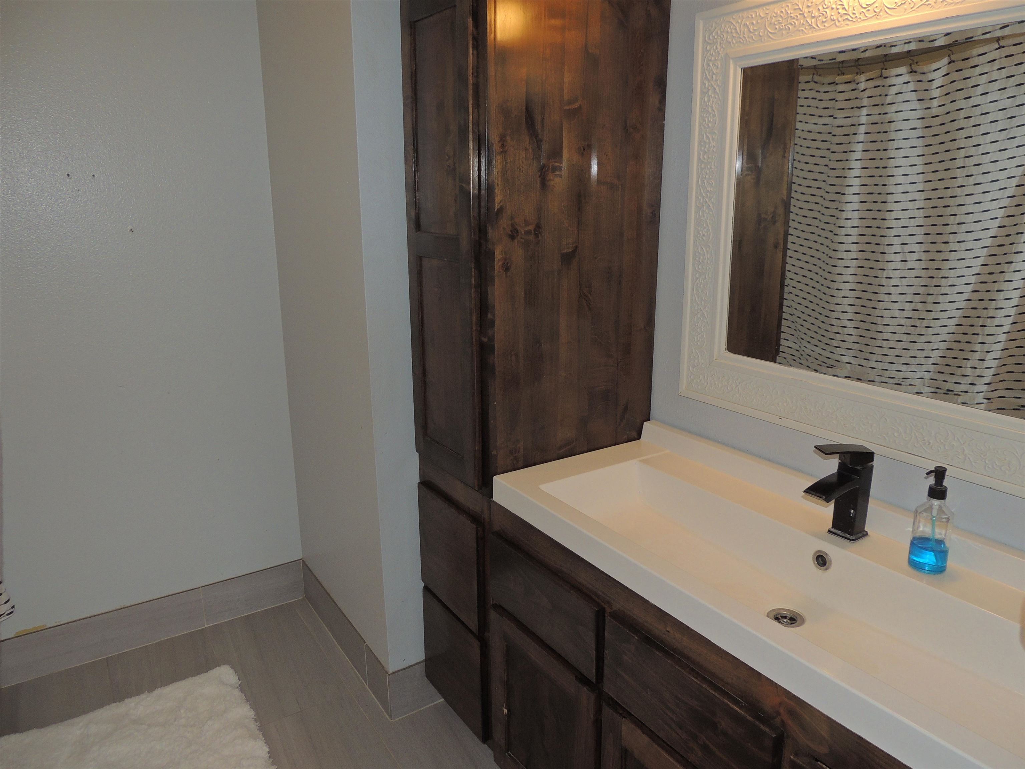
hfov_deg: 71.6
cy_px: 384
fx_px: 711
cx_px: 512
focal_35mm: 24
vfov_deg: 56.8
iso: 200
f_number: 3
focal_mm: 4.3
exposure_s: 1/30
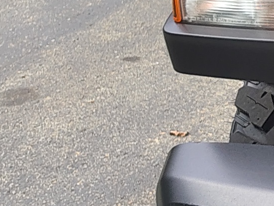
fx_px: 1425
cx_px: 929
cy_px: -13
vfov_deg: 8.2
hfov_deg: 8.4
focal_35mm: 180
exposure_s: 1/306
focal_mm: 5.56
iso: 100
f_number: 1.8
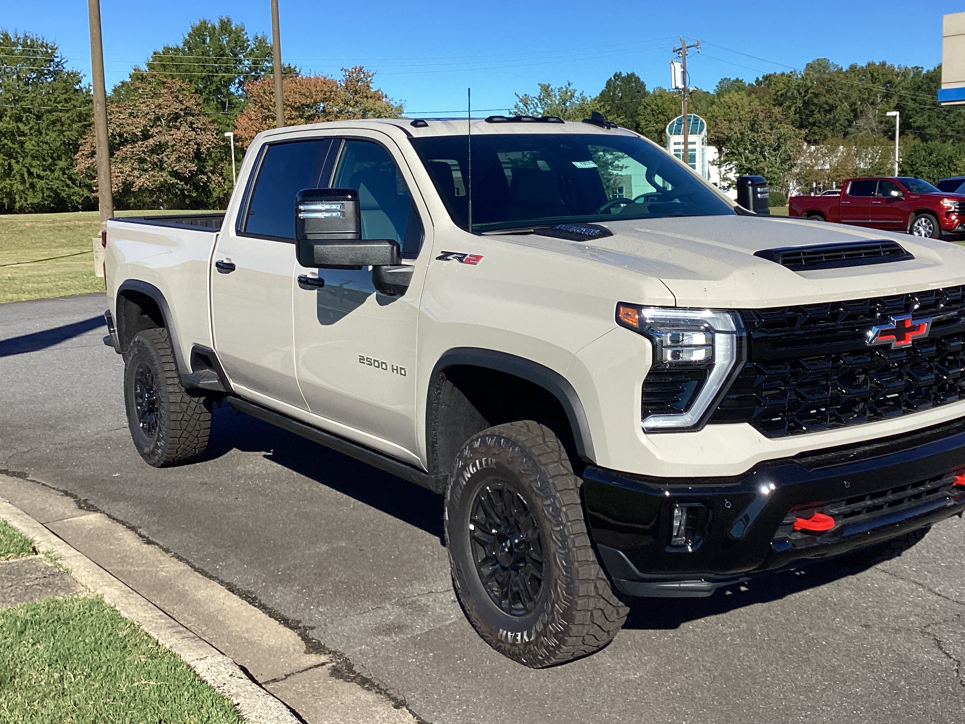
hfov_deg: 44.7
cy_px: 303
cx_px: 553
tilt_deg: -4.4
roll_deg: +1.4
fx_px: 1171
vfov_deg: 34.3
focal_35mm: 42
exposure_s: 1/1481
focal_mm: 3.3
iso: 25
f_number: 2.4
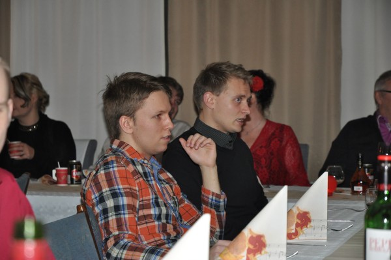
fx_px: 1139
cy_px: 130
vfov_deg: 13.0
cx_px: 196
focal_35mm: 105
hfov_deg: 19.5
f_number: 4.5
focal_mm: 70
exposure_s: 1/60
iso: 800
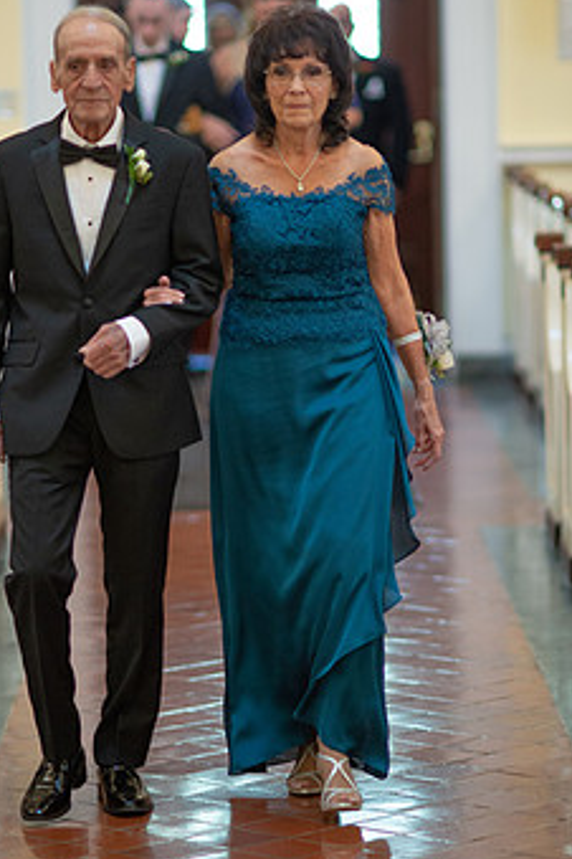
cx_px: 264
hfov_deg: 7.7
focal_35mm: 179
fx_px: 4266
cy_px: 393
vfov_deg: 11.5
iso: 1600
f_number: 2
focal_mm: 135
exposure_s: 1/250
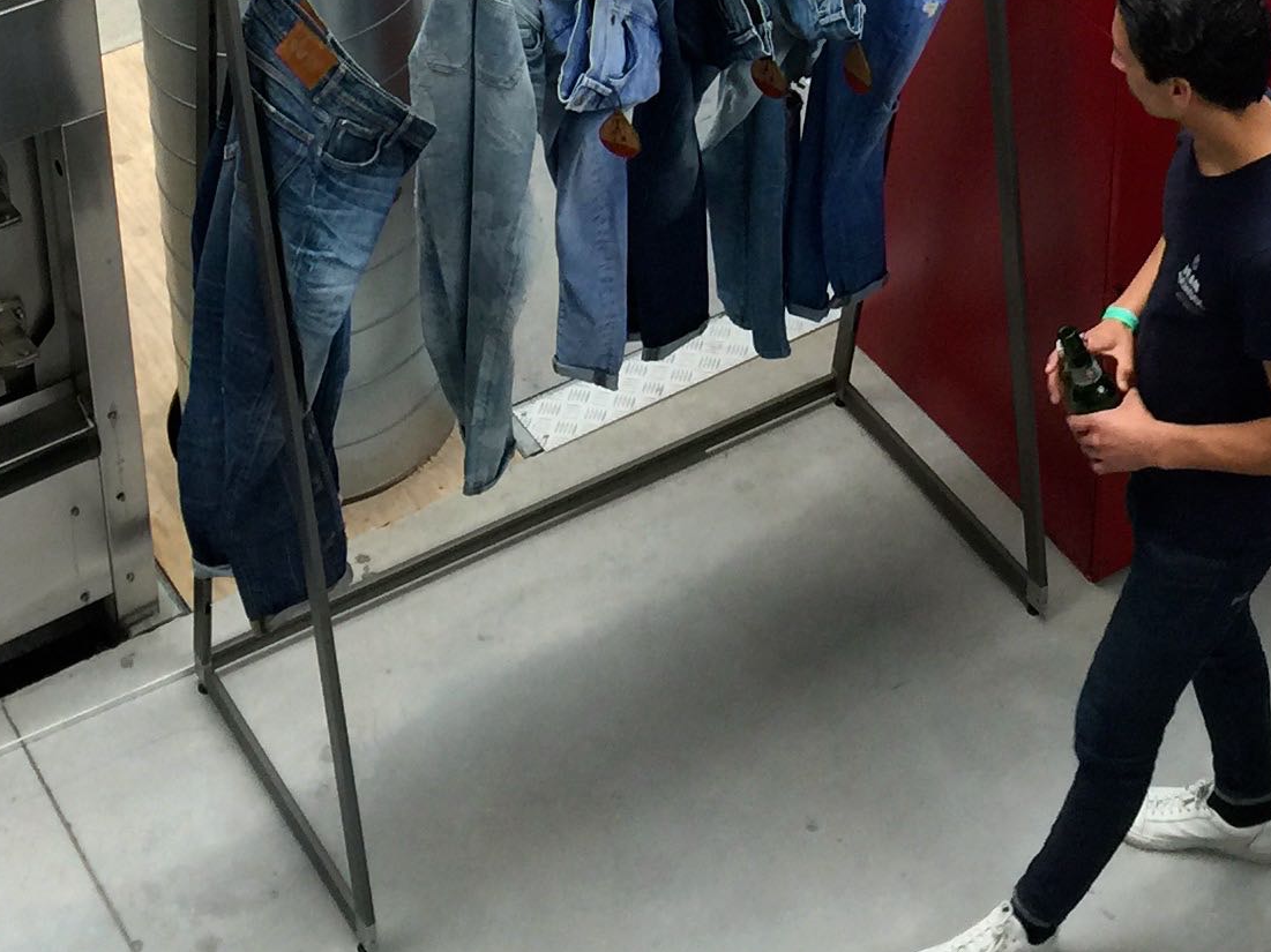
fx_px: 3157
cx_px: 854
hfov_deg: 22.7
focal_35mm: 86
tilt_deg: -28.3
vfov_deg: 15.9
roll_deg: -1.1
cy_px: -430
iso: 40
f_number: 2.2
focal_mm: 4.15
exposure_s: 1/40
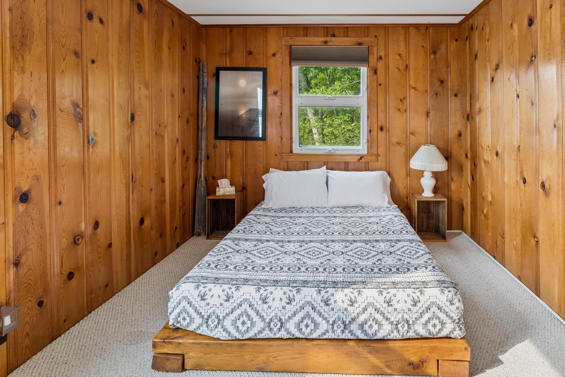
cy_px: 144
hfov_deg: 86.1
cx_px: 331
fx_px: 298
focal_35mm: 19
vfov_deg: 63.7
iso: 400
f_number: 11
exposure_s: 1/8
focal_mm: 14
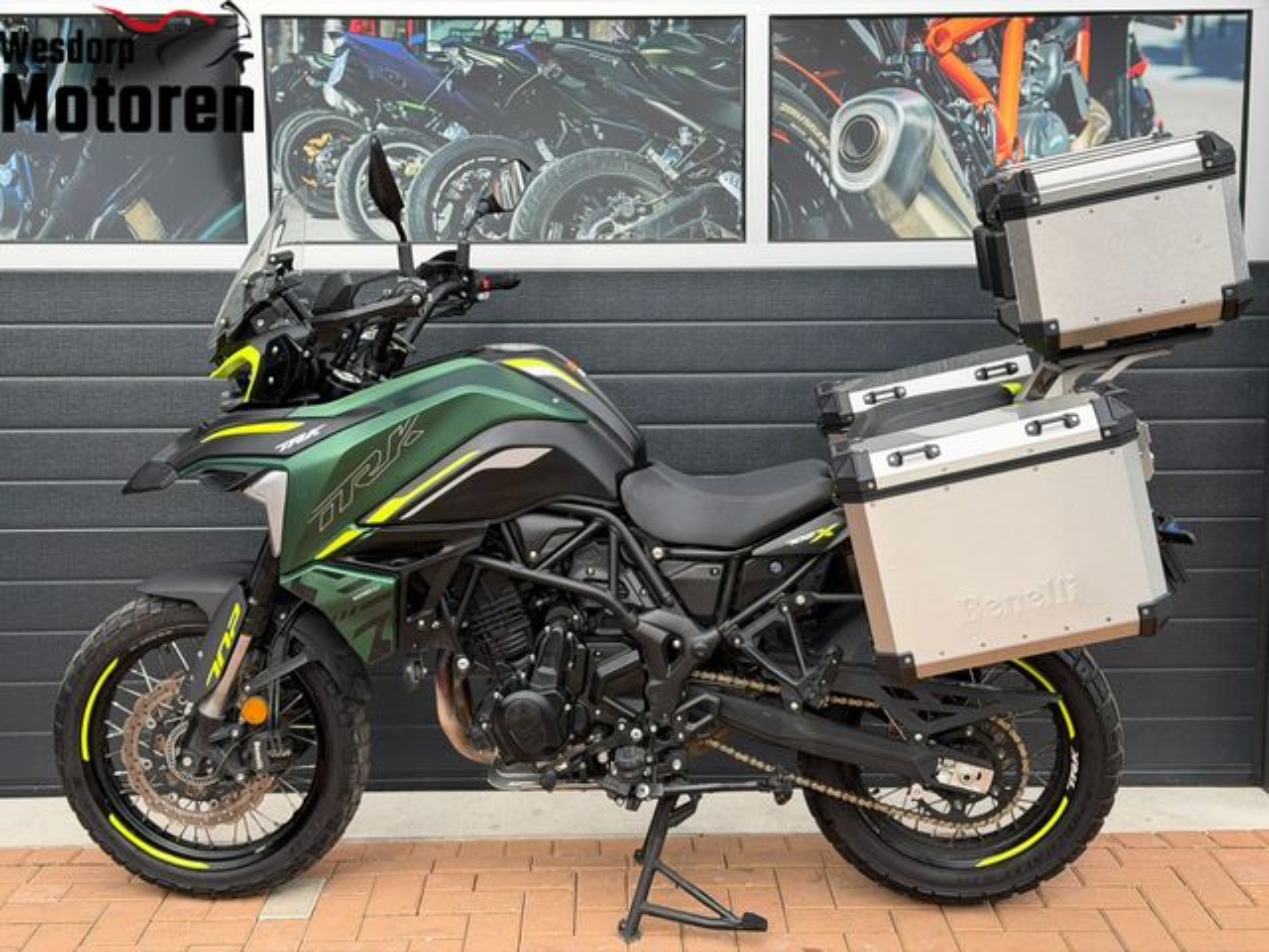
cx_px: 634
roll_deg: +0.2
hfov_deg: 39.7
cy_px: 476
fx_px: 1760
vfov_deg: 30.3
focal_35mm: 48
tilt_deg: -8.1
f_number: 1.78
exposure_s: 1/687
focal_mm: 6.76
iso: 64
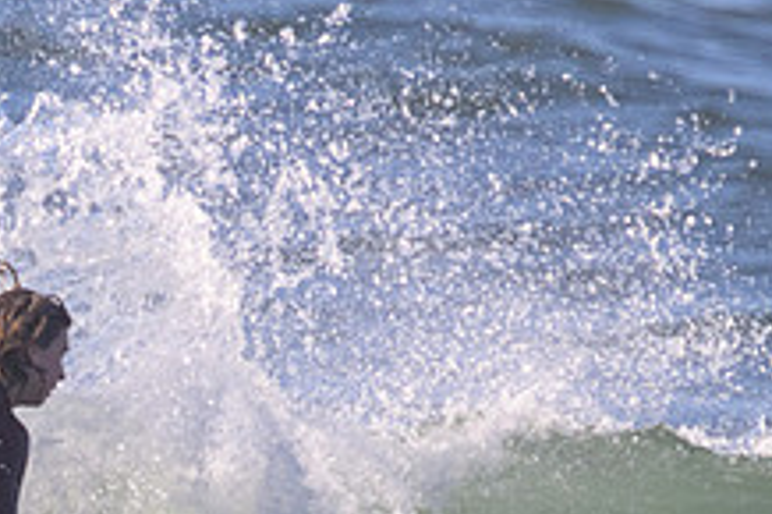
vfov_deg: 0.6
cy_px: 661
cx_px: 60
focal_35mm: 2133
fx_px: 45705
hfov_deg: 1.0
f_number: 11
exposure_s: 1/2000
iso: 2000
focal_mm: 800
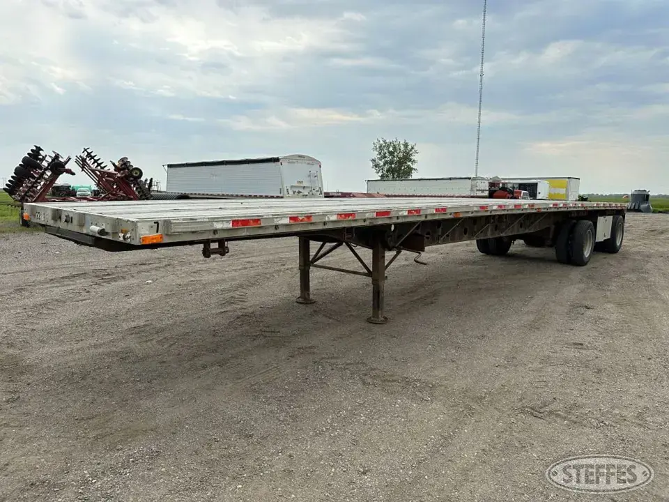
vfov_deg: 56.8
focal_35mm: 24
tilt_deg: -6.2
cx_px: 334
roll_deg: -0.1
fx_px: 464
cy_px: 251
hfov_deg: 71.6
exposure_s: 1/2525
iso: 80
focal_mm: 6.86
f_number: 1.78
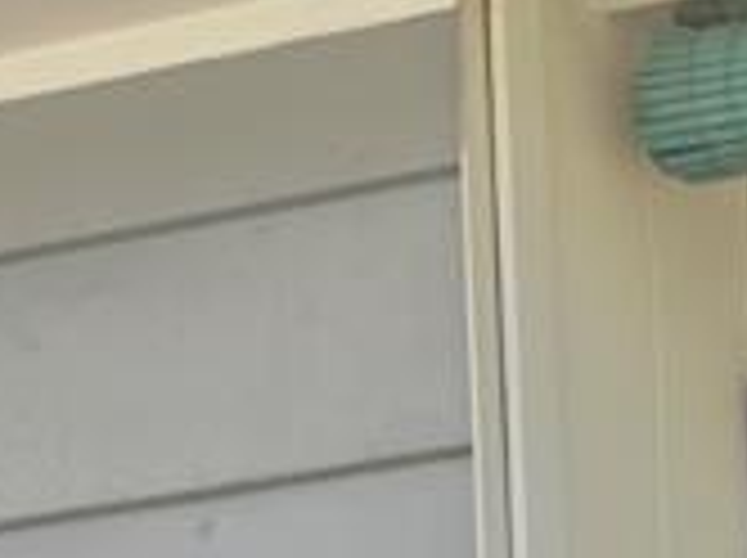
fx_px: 3060
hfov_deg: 11.6
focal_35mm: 142
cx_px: 1768
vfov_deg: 8.9
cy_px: 1575
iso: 80
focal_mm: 6.3
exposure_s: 1/2346
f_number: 1.7
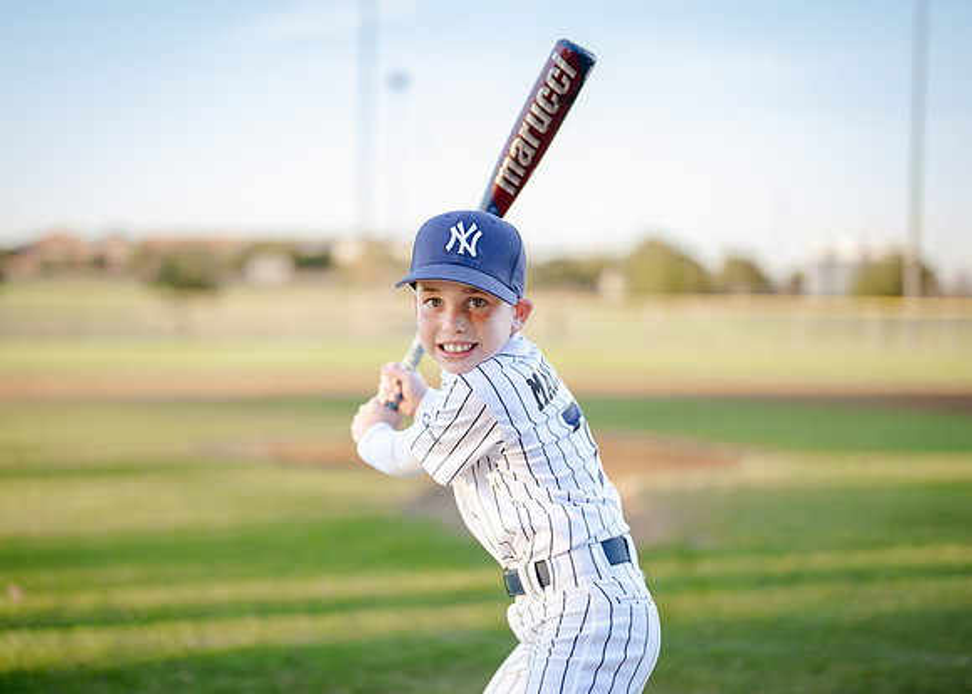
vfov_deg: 24.2
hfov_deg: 33.4
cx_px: 446
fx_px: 1618
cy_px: 372
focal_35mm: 59
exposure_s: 1/1600
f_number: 1.2
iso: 250
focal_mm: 50
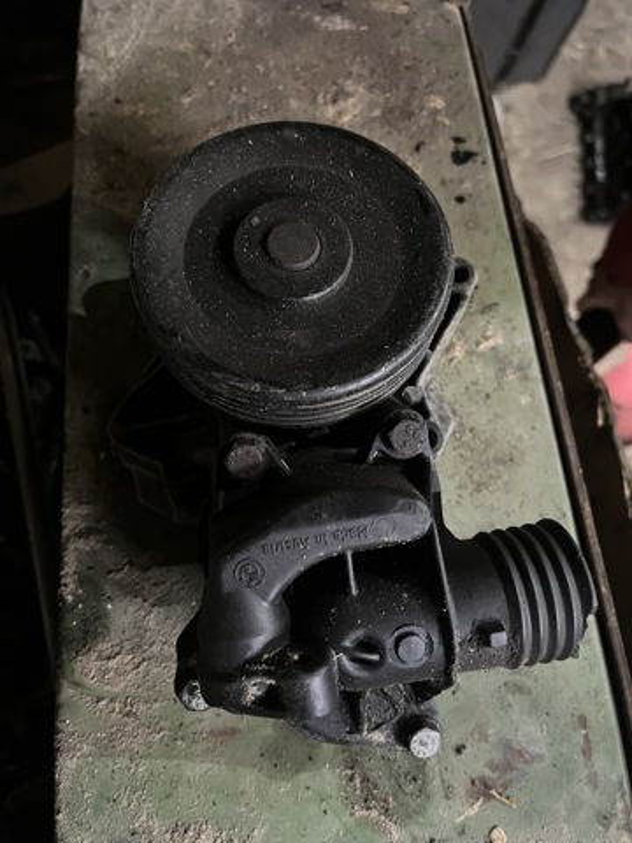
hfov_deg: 53.1
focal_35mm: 26
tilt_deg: -70.1
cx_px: 316
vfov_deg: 67.3
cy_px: 422
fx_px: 633
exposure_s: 1/25
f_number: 1.6
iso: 1000
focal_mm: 5.1
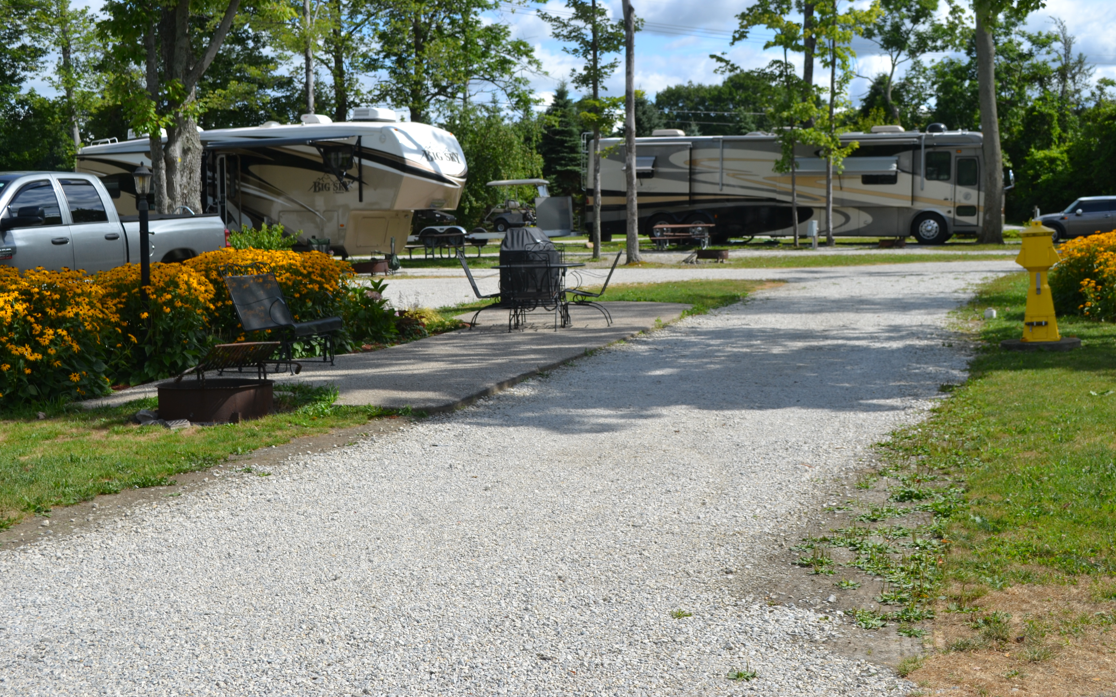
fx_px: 1399
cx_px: 557
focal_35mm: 46
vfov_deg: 28.0
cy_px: 338
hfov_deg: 43.5
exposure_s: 1/250
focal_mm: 30
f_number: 7.1
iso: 100
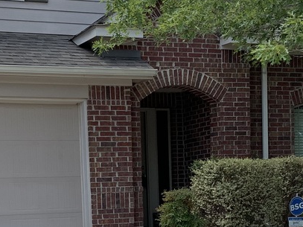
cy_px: 252
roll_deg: +2.2
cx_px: 128
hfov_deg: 21.3
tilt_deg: -3.5
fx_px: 805
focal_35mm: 92
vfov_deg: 15.6
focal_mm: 4.25
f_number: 1.8
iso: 25
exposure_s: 1/936
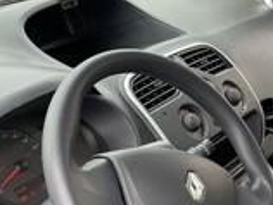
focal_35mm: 84
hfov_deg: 22.5
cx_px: 261
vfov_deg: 16.6
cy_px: 273
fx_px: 663
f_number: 1.8
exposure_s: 1/122
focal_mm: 4.25
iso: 40
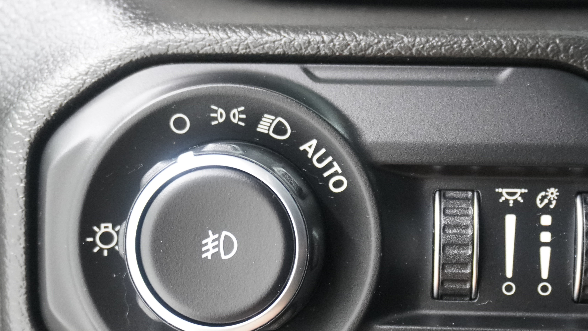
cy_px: 247
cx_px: 352
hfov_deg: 30.9
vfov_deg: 17.6
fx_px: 1060
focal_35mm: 68
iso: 3200
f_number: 4.5
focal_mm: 28
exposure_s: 1/60
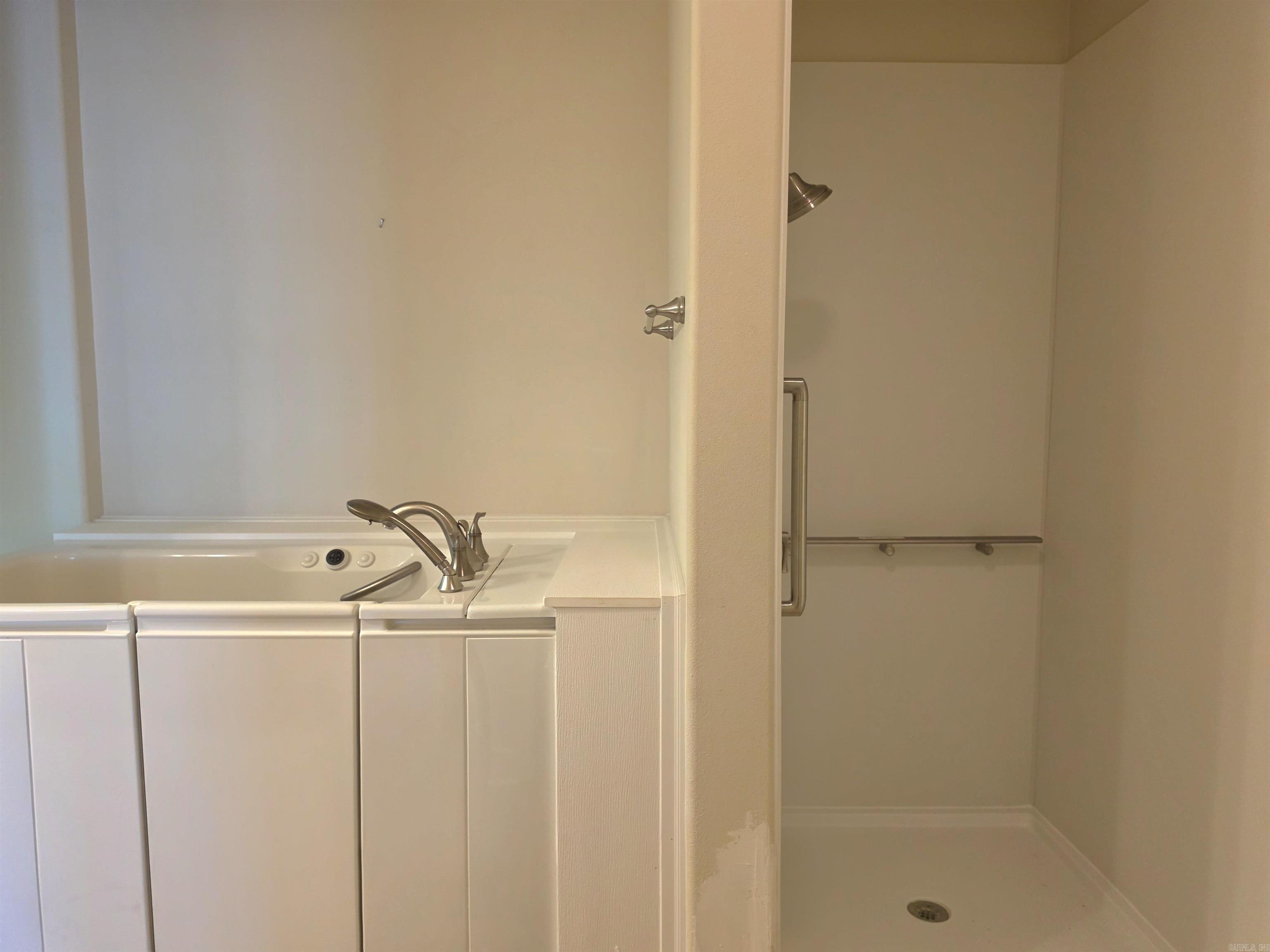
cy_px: 476
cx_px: 635
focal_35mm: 23
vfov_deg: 58.9
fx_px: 844
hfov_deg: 73.9
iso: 250
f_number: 1.4
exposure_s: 1/120
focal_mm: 6.5
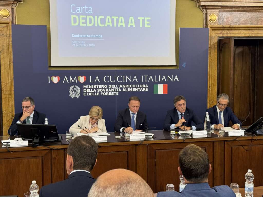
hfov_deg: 39.7
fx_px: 365
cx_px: 132
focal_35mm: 48
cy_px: 98
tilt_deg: -5.1
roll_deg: +0.4
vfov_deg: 30.3
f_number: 1.78
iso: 250
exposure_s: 1/50
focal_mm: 6.76
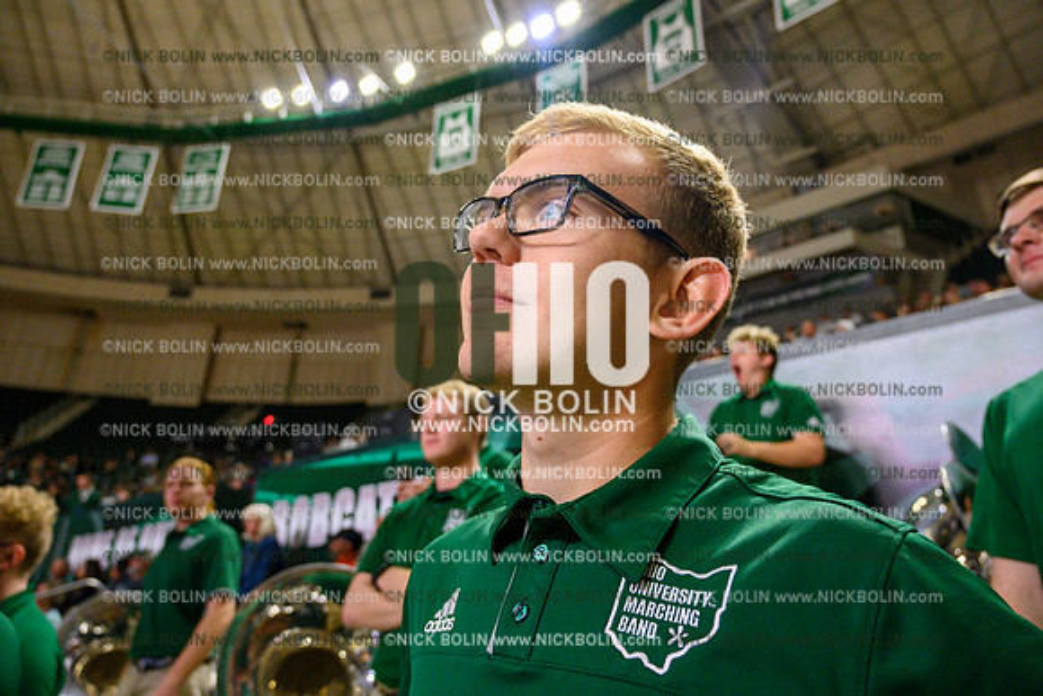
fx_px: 695
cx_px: 522
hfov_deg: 73.7
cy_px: 348
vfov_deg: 53.2
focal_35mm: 24
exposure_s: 1/200
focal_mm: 24
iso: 3200
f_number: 4.5
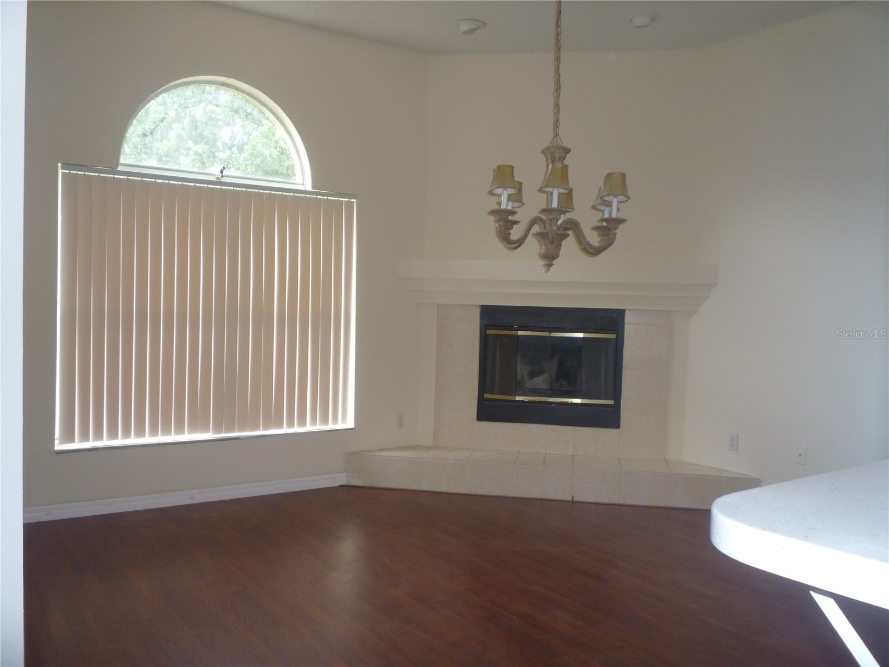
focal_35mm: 29
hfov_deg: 61.7
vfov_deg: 48.2
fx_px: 745
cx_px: 444
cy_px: 334
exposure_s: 1/30
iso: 160
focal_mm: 5.2
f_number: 3.3
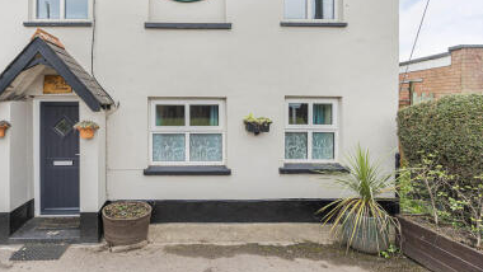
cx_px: 184
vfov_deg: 52.2
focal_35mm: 21
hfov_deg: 82.4
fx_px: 269
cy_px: 83
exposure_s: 1/60
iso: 100
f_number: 8
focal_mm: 16
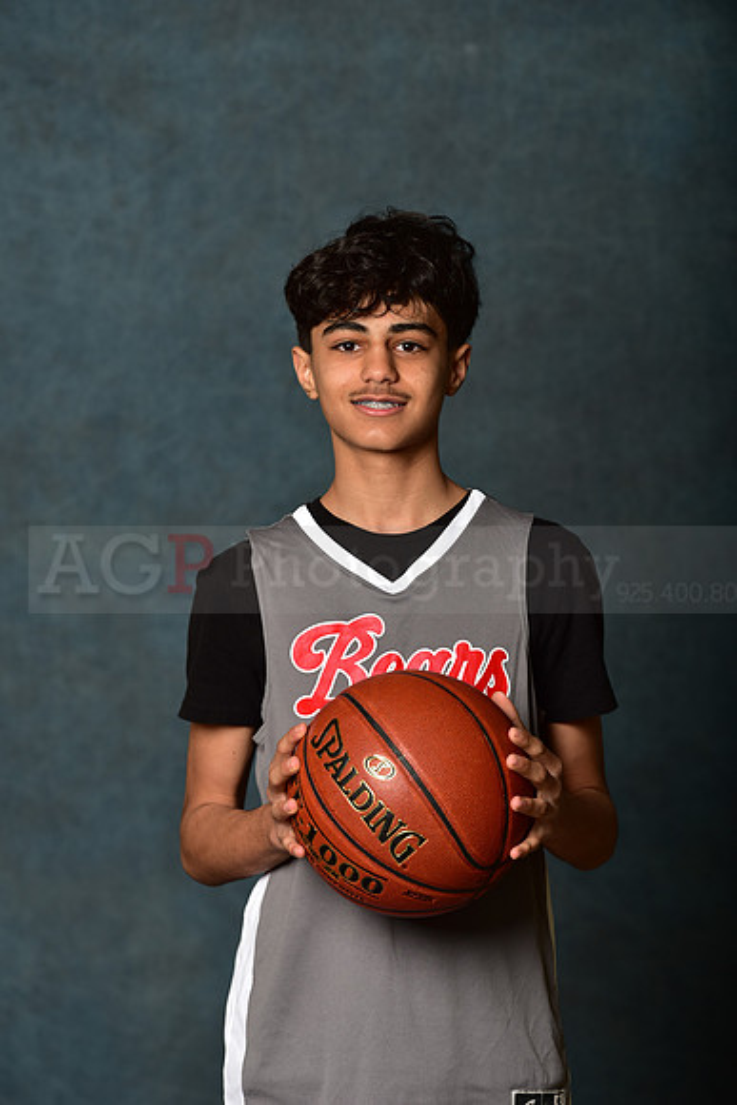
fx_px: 5217
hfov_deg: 8.1
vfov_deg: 12.1
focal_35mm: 170
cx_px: 368
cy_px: 552
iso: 200
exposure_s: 1/250
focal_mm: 170
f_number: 4.5
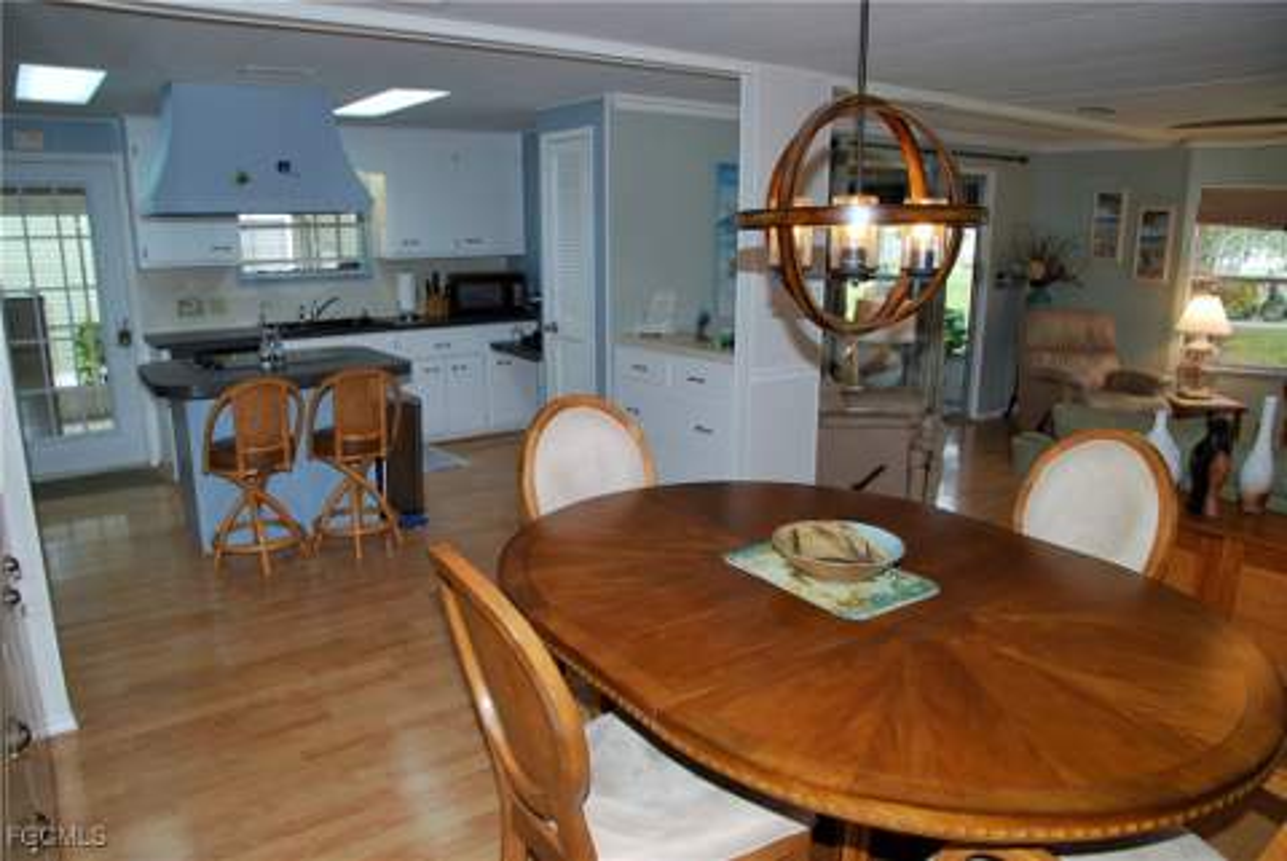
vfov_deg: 53.2
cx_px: 644
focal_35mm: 24
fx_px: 859
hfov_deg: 73.7
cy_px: 430
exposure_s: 1/60
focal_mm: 16
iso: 200
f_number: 4
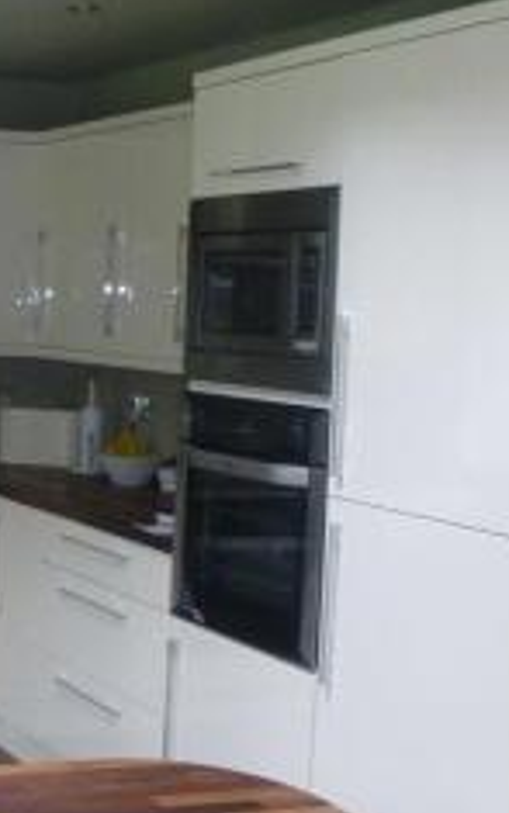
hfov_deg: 17.9
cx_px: -310
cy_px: 379
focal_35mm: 63
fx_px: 1397
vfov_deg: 32.5
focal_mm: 4.3
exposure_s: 1/60
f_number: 3.3
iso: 400
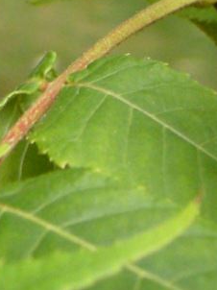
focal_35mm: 232
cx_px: 126
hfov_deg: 6.4
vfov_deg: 7.8
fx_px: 1942
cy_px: -465
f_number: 2.7
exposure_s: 1/64.1
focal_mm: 7.5
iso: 226
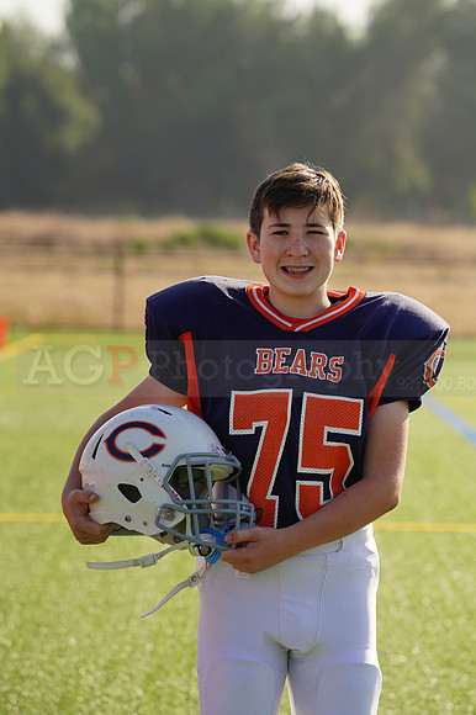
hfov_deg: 5.6
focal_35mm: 244
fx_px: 4845
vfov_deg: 8.4
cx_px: 238
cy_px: 358
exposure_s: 1/250
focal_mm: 244
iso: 100
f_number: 8
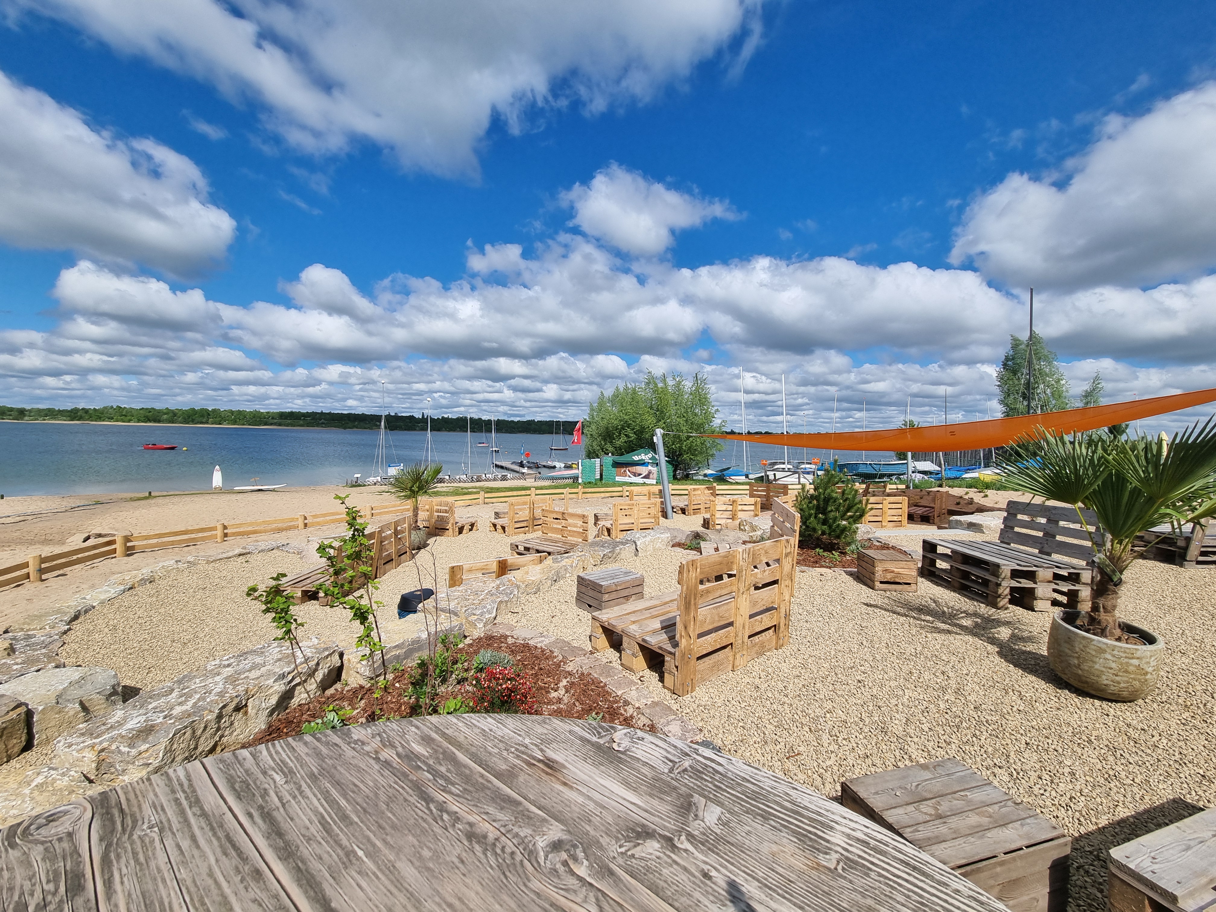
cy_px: 456
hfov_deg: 106.2
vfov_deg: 89.9
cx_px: 608
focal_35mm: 13
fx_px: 457
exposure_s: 1/3024
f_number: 2.2
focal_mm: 2.2
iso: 50
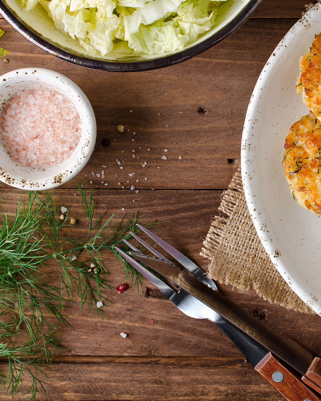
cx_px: 309
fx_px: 1151
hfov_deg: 15.6
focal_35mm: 97
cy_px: 152
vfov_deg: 19.7
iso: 100
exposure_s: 1/160
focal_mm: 35
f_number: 9
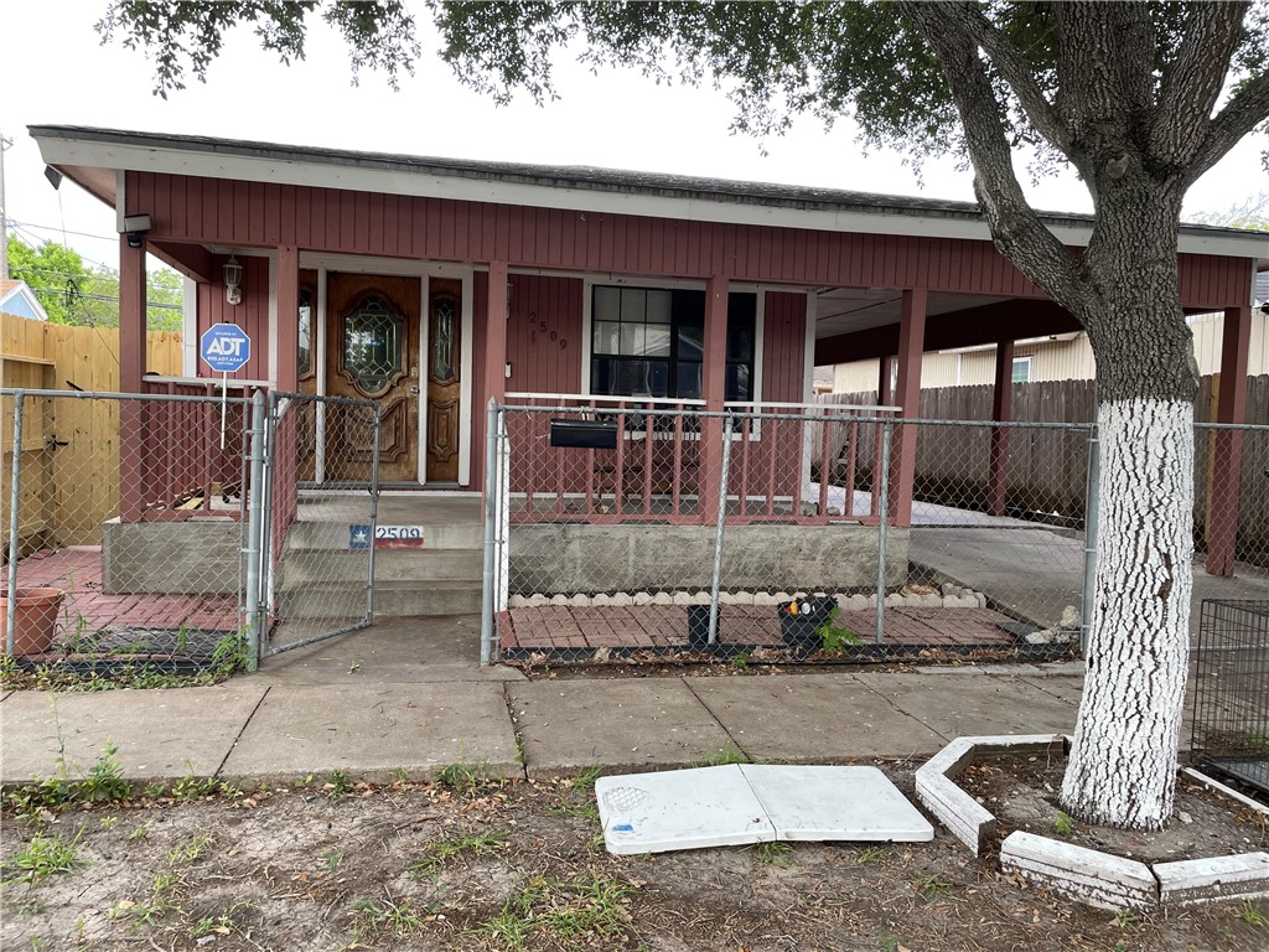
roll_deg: -1.5
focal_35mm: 26
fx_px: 953
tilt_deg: -2.1
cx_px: 634
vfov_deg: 53.1
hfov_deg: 67.3
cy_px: 476
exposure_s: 1/141
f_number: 1.6
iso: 32
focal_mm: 4.2
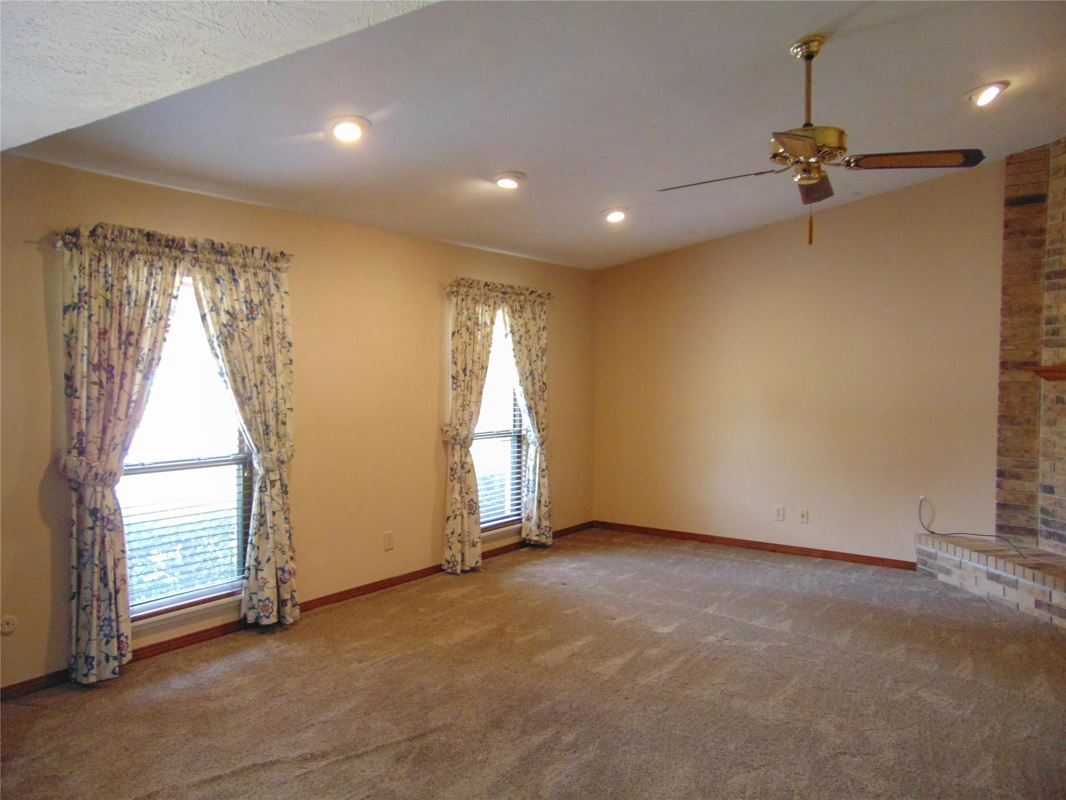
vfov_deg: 54.9
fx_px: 770
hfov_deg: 69.4
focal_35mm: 25
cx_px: 533
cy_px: 400
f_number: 3
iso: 400
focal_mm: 4.5
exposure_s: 1/30
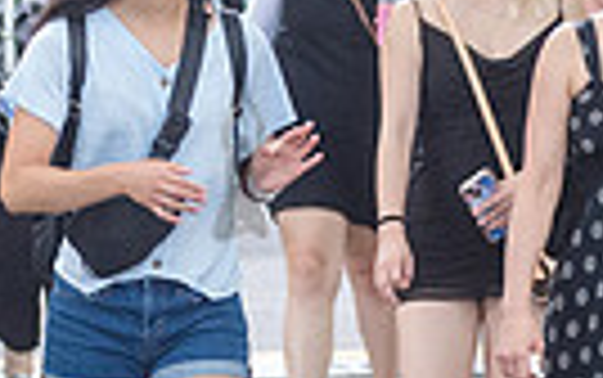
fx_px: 7040
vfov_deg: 3.1
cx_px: 238
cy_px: 160
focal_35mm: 428
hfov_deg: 4.9
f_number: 4
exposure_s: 1/320
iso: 2000
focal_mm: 80
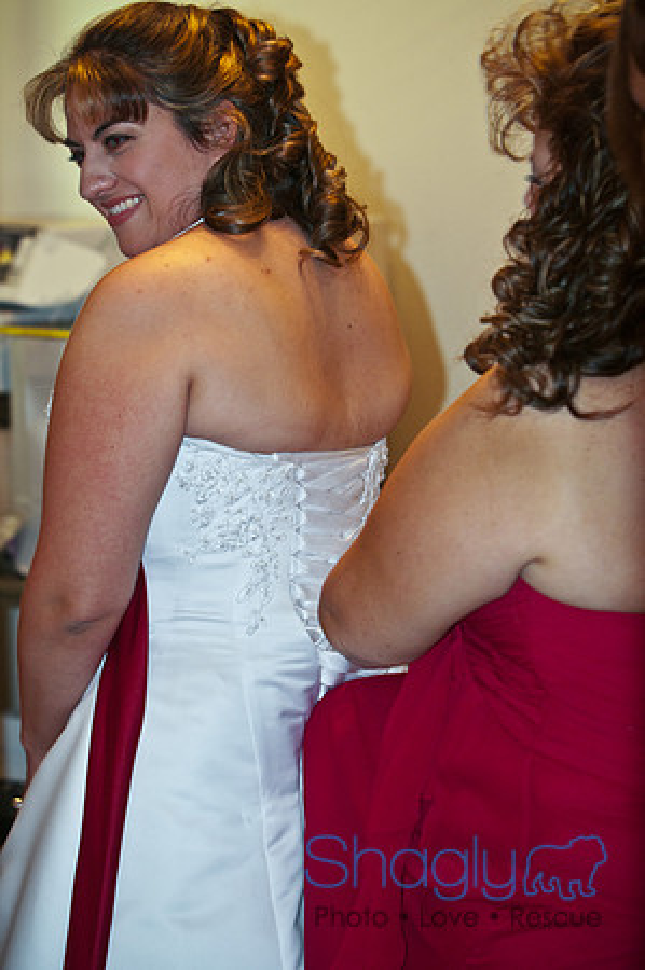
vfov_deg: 17.1
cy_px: 485
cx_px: 322
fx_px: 3232
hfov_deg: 11.4
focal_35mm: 120
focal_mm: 80
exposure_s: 1/60
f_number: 4
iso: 400
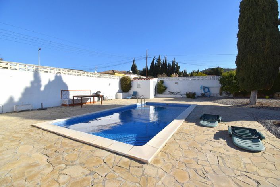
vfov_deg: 77.3
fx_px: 117
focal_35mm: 15
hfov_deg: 100.4
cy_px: 94
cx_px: 140
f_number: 8
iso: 100
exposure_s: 1/640
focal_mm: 10
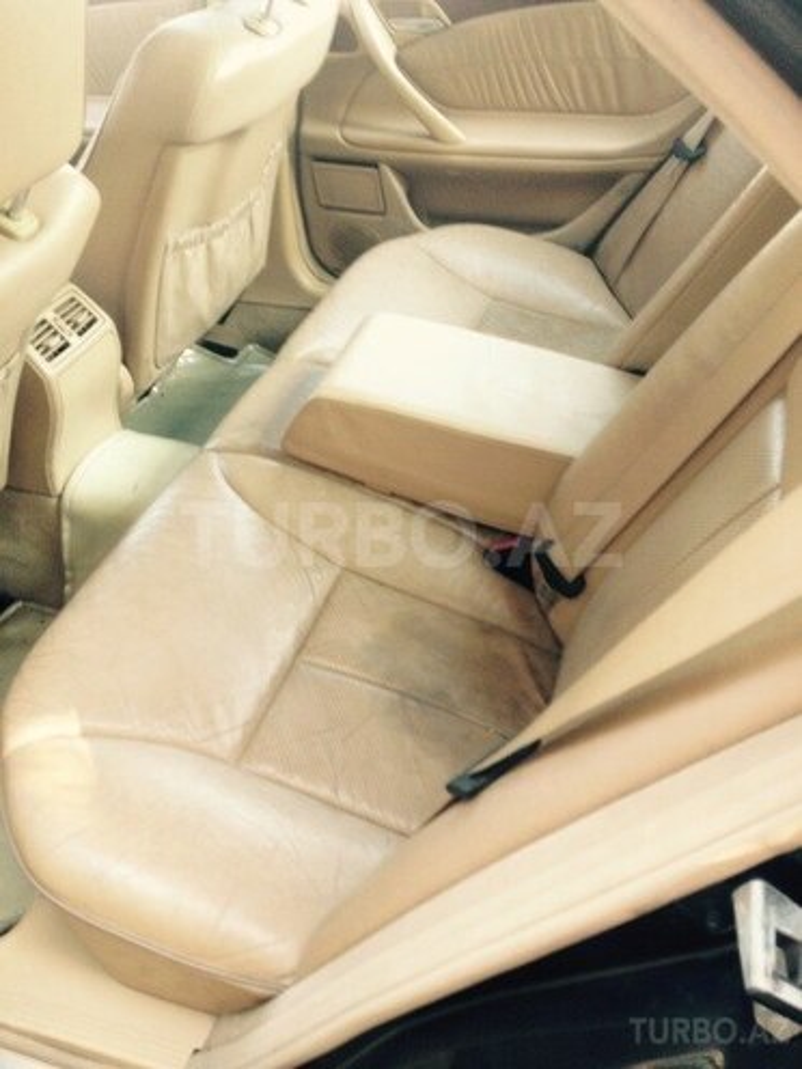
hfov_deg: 40.7
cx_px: 401
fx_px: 1081
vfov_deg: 52.6
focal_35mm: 35
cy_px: 534
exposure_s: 1/40
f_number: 2.4
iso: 50
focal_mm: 4.28
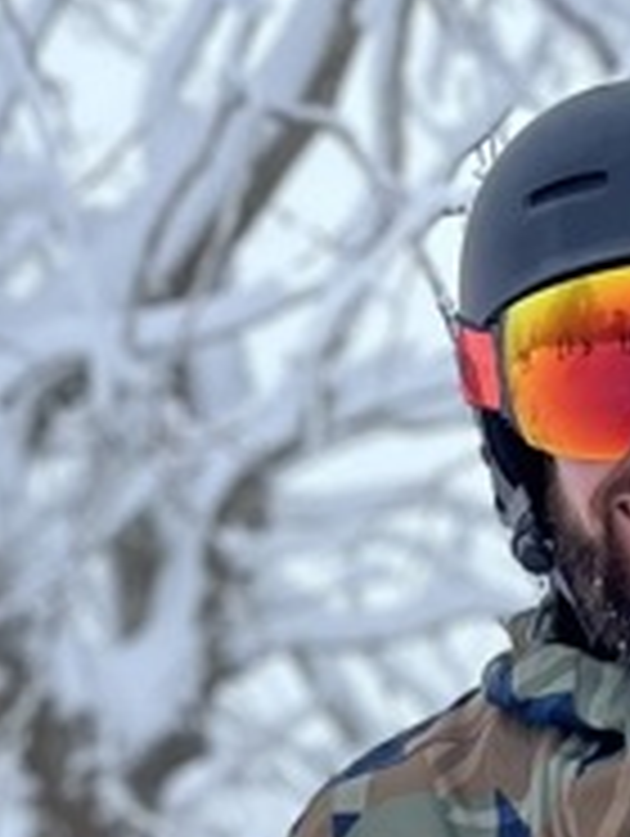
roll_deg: +1.1
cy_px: 1341
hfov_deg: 10.3
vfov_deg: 12.9
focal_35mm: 143
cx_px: 644
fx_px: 3462
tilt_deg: -10.6
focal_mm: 5.1
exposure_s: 1/935
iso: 50
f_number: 1.6
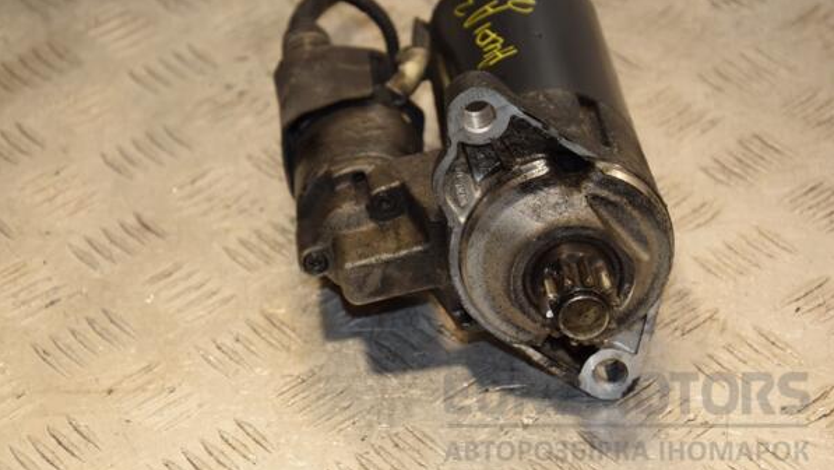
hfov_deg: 18.1
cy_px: 207
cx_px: 418
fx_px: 2621
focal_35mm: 119
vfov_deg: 10.2
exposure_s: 1/200
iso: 800
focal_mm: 75
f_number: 5.6
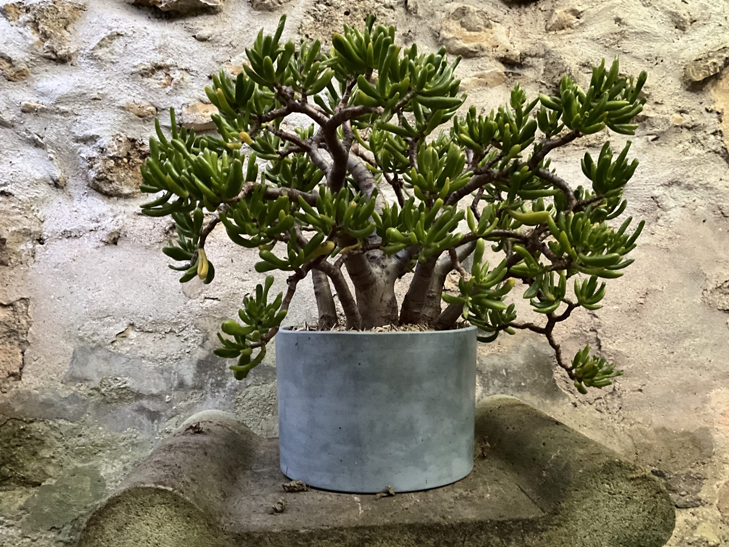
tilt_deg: +1.0
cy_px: 275
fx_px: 632
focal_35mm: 30
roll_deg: +0.7
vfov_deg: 46.8
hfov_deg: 60.0
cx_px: 375
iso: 320
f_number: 1.8
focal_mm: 3
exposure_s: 1/37
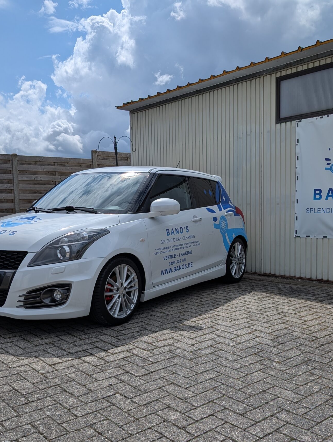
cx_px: 182
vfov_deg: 51.0
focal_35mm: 36
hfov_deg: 39.7
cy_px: 265
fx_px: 461
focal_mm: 6.9
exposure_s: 1/3175
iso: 20
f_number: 1.68
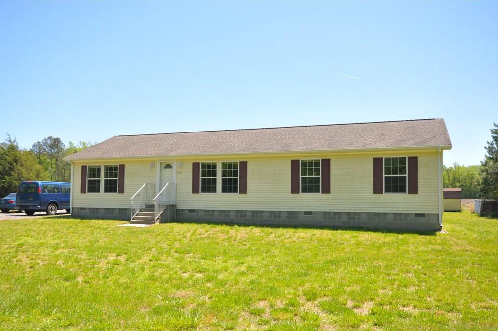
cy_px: 176
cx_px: 245
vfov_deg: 41.0
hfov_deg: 58.8
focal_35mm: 32
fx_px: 442
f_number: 11
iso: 800
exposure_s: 1/500
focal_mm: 20
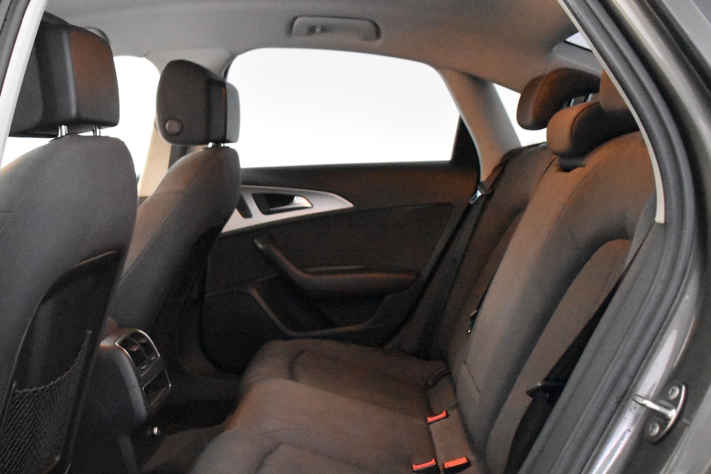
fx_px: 790
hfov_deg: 47.9
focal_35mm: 40
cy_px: 322
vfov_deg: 33.1
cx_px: 253
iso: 12800
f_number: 3.5
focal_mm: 18
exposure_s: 1/60
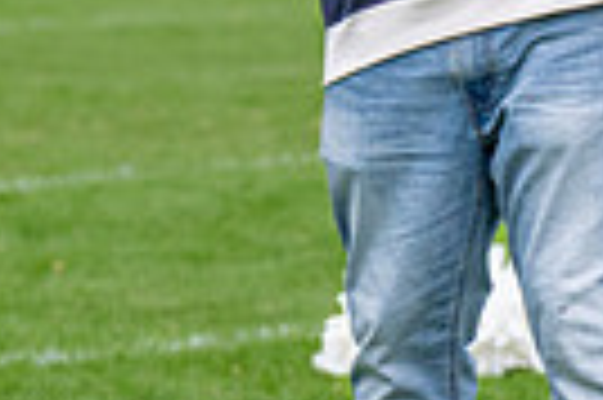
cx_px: 720
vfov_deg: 2.2
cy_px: 119
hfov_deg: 3.4
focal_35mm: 610
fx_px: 10205
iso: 500
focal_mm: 86
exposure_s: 1/1600
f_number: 2.8
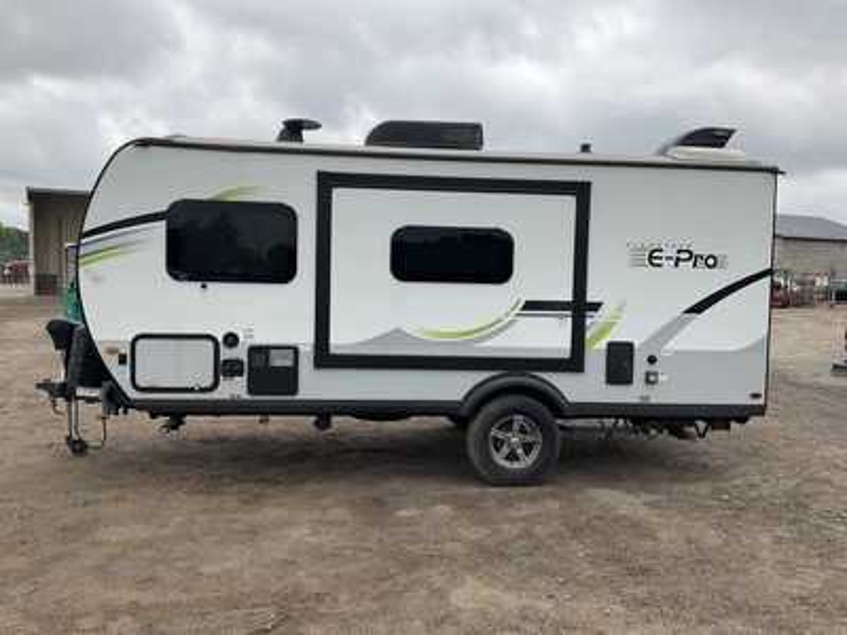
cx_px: 424
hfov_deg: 61.7
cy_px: 318
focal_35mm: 29
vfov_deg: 48.2
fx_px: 710
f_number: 1.8
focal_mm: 3
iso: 25
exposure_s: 1/1055
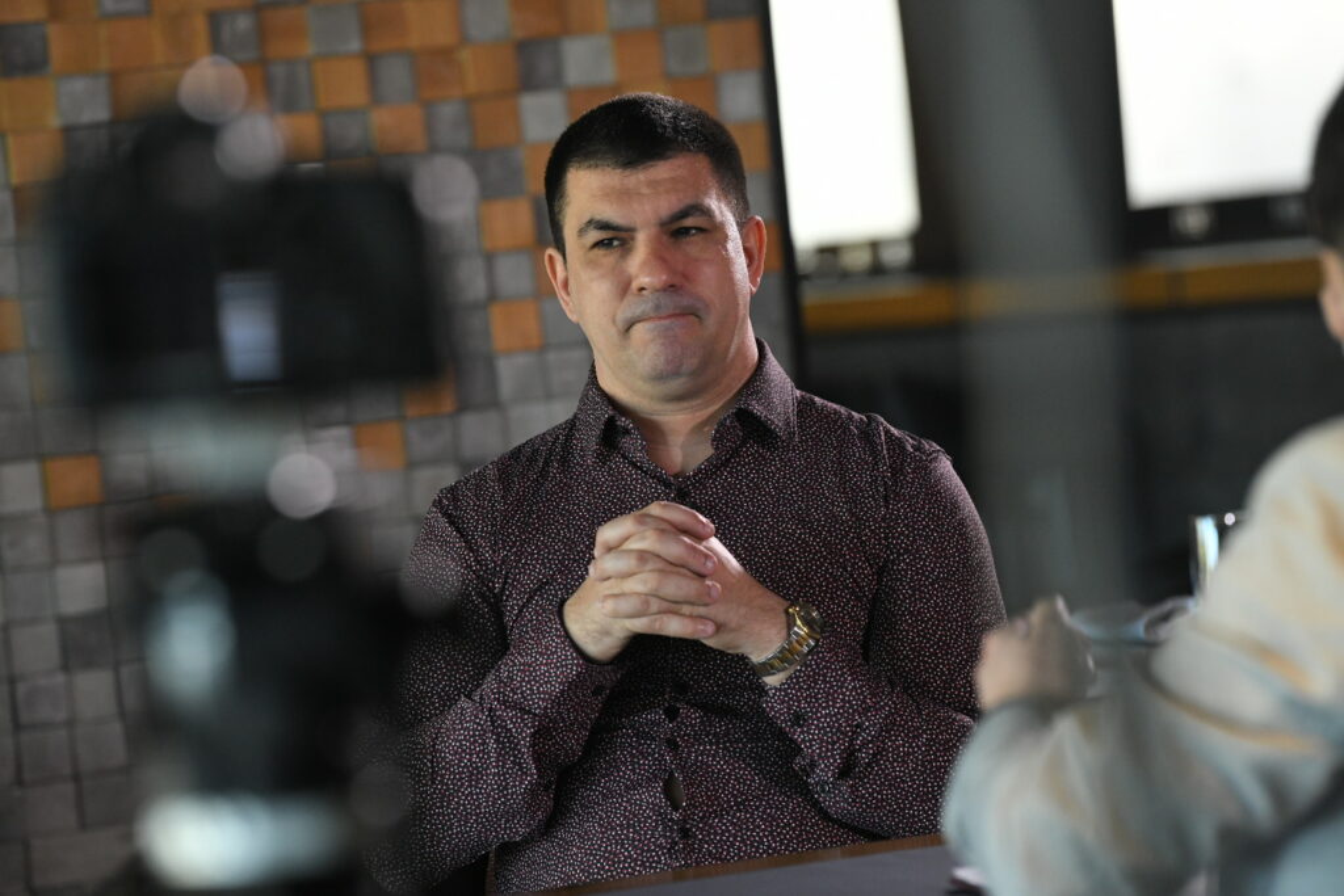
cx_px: 672
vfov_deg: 8.6
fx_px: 5974
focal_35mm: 160
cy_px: 448
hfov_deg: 12.8
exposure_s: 1/250
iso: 3200
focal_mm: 160
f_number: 4
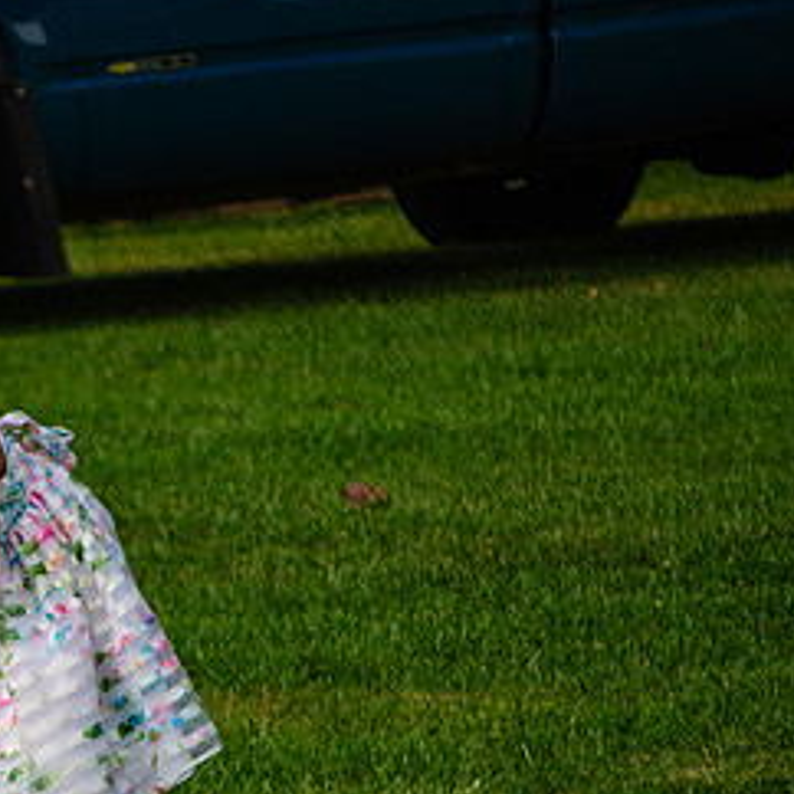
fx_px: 15830
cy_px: 509
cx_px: -79
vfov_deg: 2.9
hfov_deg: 2.9
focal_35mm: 610
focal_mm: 200
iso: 200
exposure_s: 1/640
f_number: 6.3
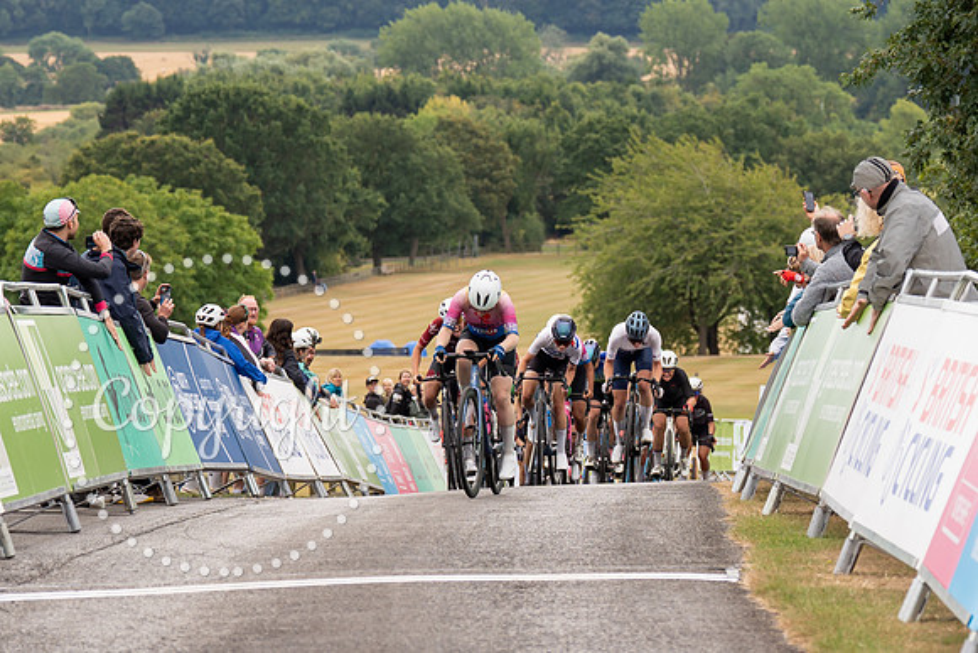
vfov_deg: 6.7
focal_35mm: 204
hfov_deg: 10.1
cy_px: 146
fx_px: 5543
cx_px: 504
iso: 250
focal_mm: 91
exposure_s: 1/1000
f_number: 3.5
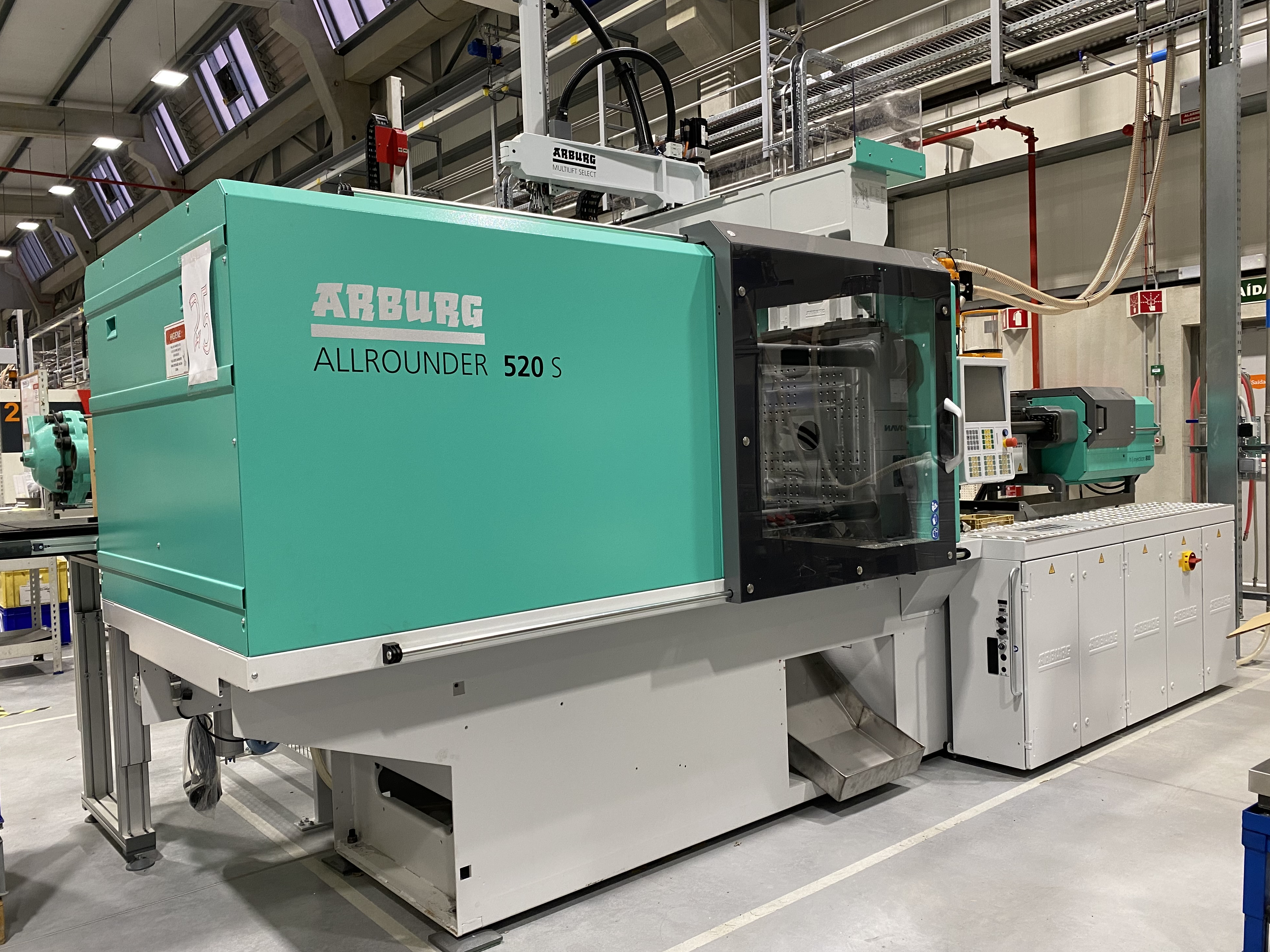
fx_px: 991
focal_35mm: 27
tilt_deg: -3.0
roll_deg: +1.8
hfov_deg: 65.3
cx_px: 646
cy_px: 489
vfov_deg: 51.3
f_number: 1.8
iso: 125
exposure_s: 1/60
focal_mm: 4.25
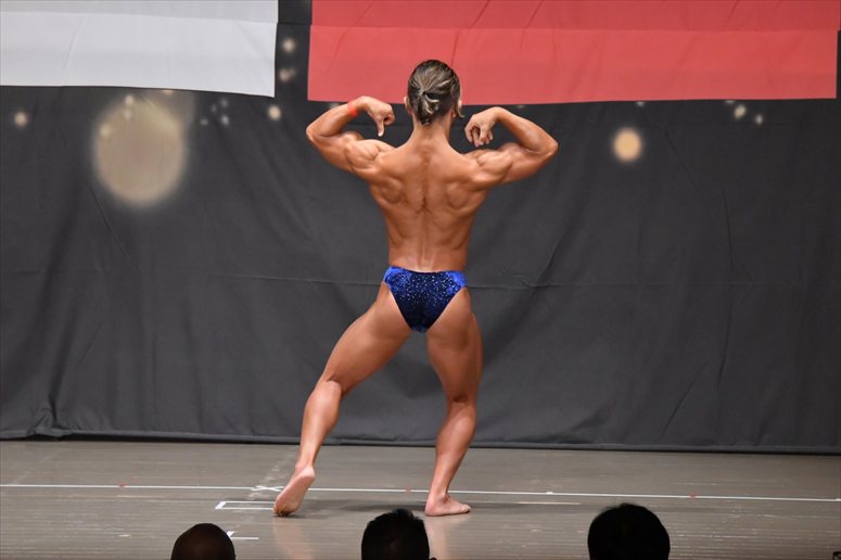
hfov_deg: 9.2
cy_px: 280
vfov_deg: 6.1
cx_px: 420
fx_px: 5254
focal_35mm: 225
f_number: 5.6
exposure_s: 1/400
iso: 6400
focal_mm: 150
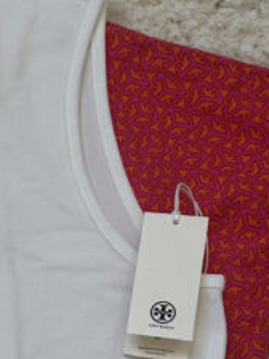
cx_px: -165
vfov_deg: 19.5
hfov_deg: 14.5
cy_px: 460
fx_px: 964
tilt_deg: -80.5
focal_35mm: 93
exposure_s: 1/121
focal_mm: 5.7
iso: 40
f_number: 1.5
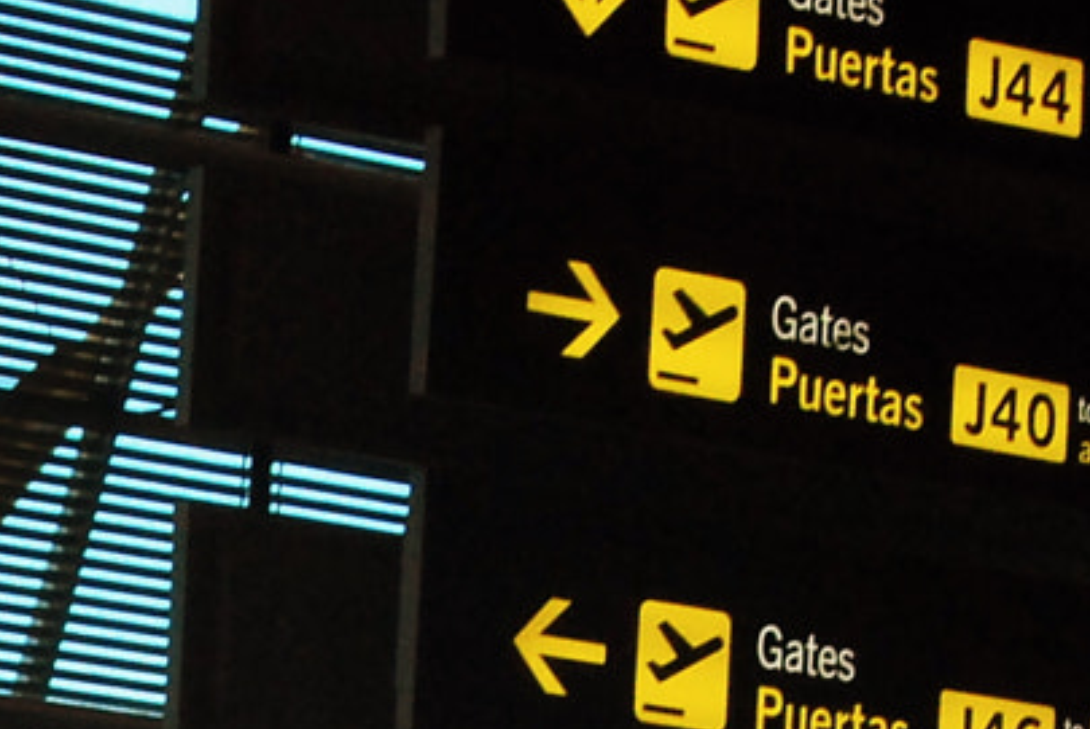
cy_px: 1319
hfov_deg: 7.7
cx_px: -280
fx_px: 8048
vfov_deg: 5.1
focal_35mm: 266
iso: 800
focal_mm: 35
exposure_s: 1/60
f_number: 14
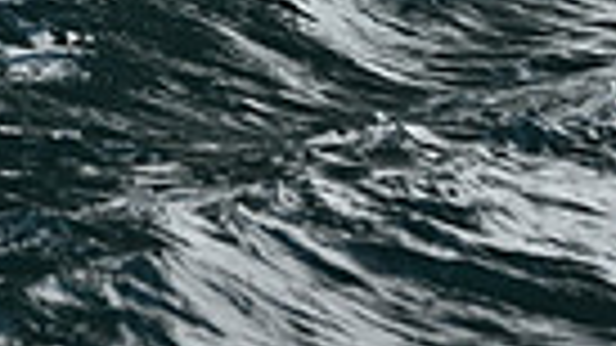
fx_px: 6663
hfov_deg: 5.3
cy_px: -831
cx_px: -245
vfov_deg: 2.9
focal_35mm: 408
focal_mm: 92
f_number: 6.3
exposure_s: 1/1250
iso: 320
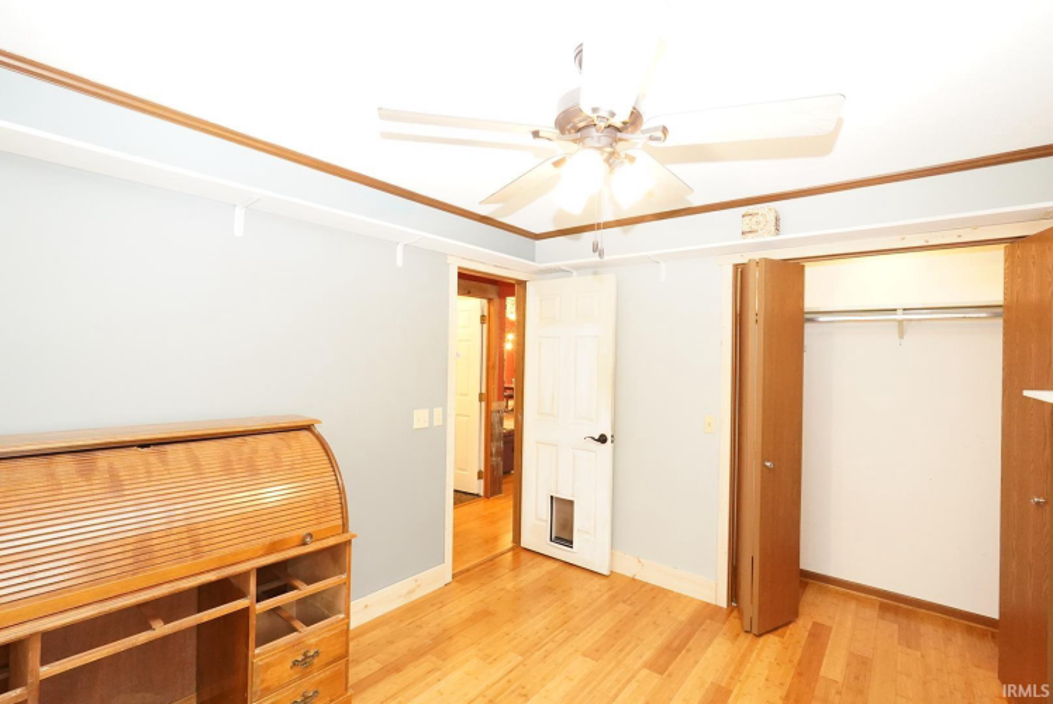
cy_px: 352
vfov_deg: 73.8
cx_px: 526
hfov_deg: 96.7
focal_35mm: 16
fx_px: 468
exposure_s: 1/60
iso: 6400
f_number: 5.6
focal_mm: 11
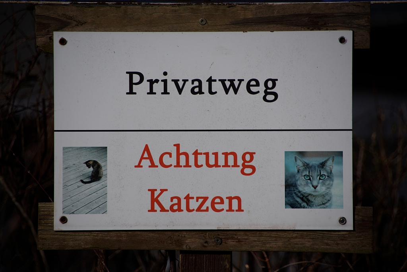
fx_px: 3393
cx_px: 204
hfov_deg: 6.9
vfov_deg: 4.6
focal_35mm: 300
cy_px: 136
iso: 100
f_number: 6.3
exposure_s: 1/1250
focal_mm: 300
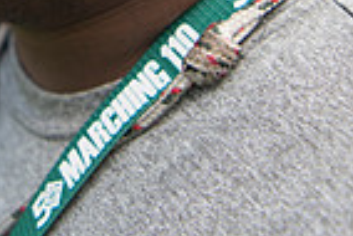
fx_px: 962
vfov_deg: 12.7
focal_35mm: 98
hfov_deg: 20.2
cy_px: -193
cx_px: 10
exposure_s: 1/1600
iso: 200
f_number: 2.8
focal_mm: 24
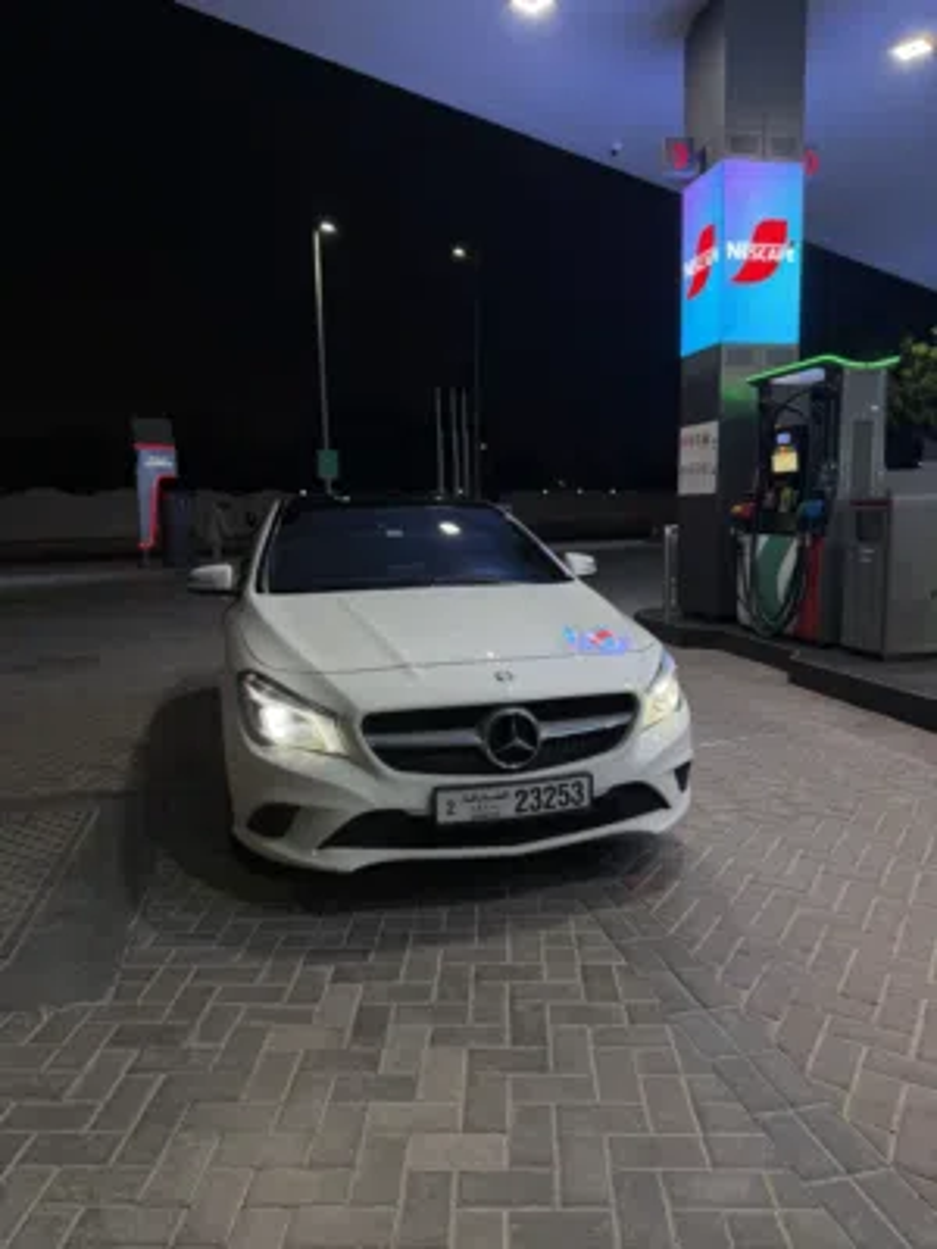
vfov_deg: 71.6
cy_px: 624
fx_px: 866
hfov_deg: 56.8
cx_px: 468
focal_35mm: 24
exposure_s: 1/101
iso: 80
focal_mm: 6.76
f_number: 1.78
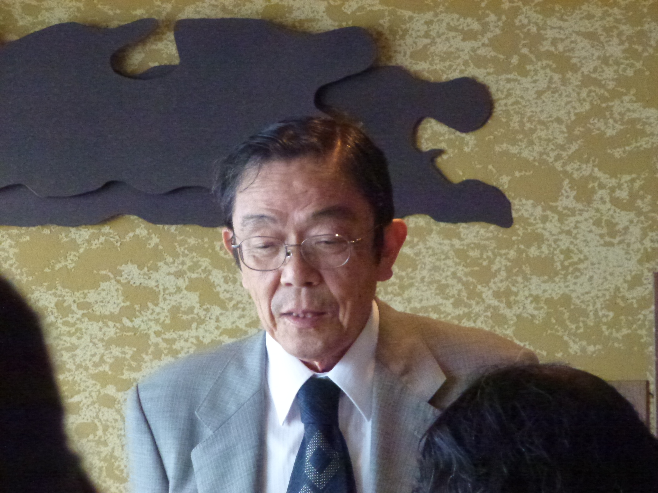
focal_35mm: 168
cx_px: 329
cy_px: 246
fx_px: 3193
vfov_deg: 8.8
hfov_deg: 11.8
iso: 1600
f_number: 5.4
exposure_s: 1/100
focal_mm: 30.1
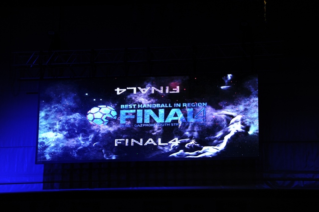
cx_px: 160
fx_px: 974
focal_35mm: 110
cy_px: 106
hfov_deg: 18.6
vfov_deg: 12.4
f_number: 5.6
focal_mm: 110
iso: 2000
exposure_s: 1/80
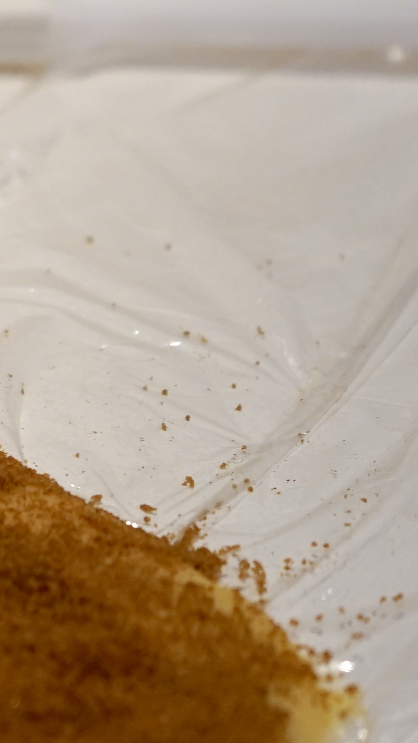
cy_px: 214
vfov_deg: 12.1
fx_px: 3507
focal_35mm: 178
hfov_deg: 6.4
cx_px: -690
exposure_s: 1/50
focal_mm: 50
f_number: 4.5
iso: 500
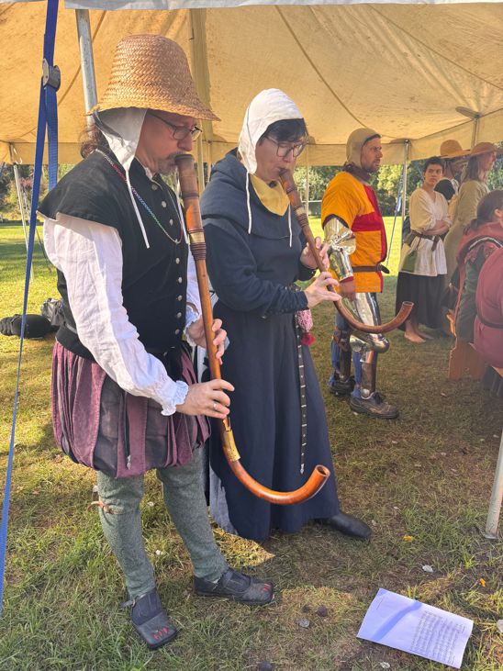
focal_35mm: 24
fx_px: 465
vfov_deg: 71.6
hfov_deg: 56.8
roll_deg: +0.7
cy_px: 336
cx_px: 252
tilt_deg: -15.7
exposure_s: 1/464
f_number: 1.78
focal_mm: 6.76
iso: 80
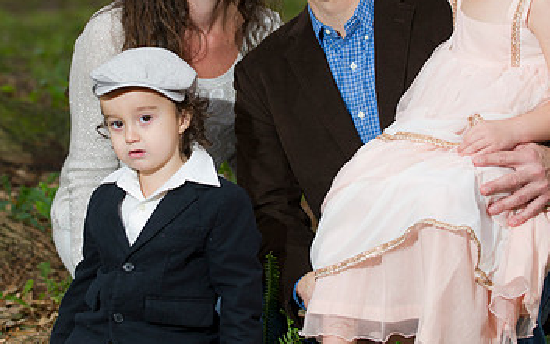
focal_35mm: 164
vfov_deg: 8.0
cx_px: 240
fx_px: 2459
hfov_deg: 12.8
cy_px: 78
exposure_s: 1/250
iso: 320
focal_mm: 98
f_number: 3.2
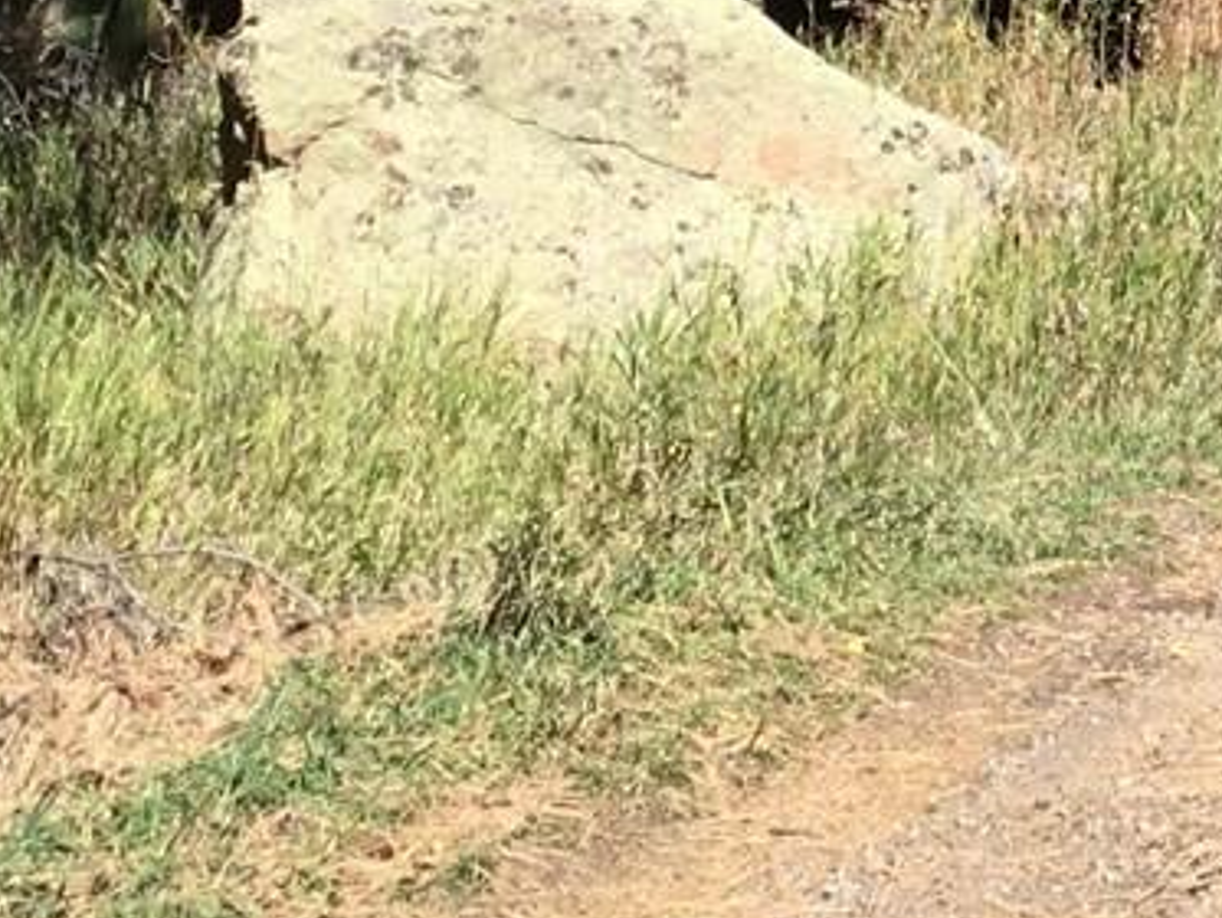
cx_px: 1455
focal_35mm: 133
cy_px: -52
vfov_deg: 11.0
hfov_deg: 14.4
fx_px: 4697
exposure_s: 1/831
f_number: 2.4
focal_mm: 3.3
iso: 25
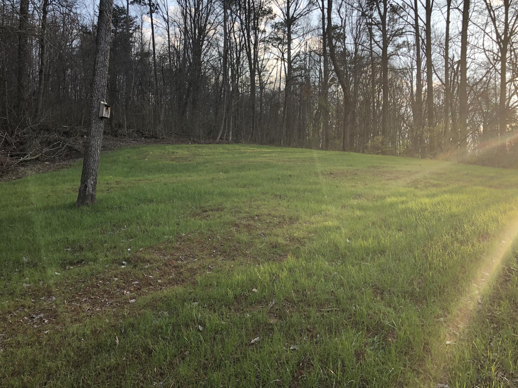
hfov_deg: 58.3
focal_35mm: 31
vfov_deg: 45.4
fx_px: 464
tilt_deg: +3.4
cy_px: 183
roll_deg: +1.0
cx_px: 277
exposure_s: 1/204
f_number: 1.8
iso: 20
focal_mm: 3.99
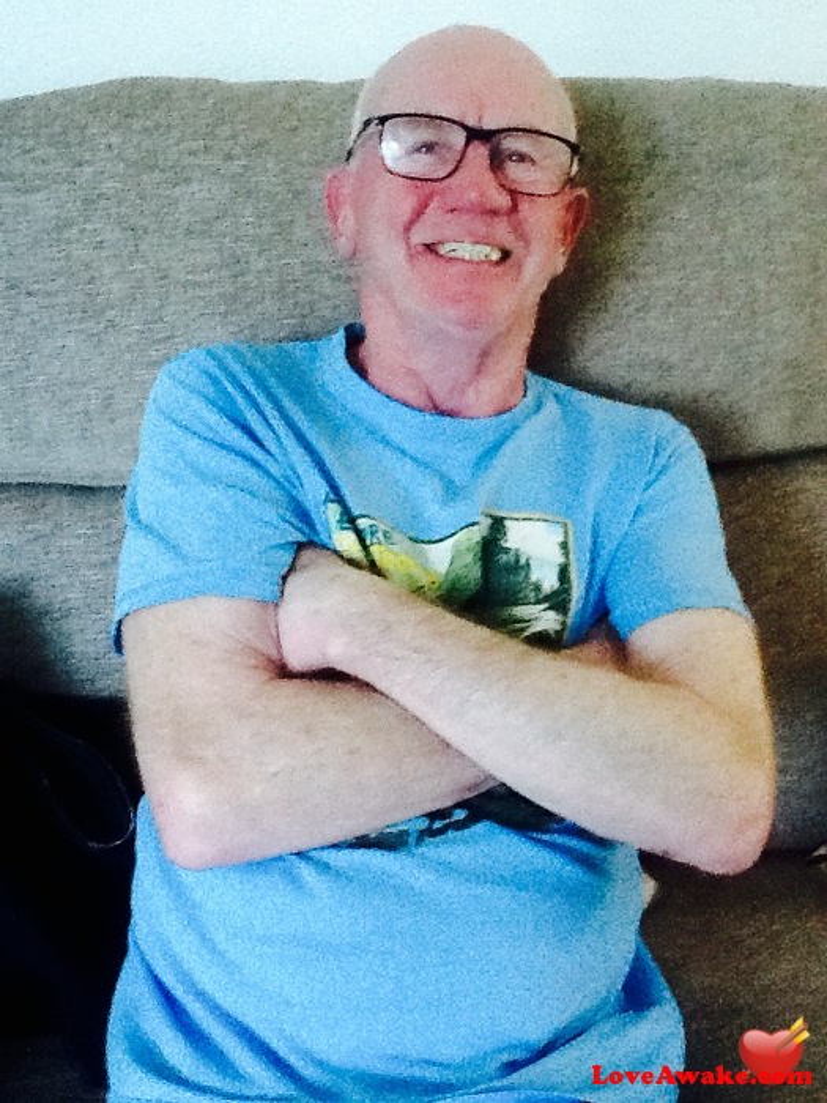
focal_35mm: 44
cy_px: 552
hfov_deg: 32.9
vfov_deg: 42.9
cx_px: 414
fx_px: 1402
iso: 320
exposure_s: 1/17
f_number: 2.4
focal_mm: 2.03
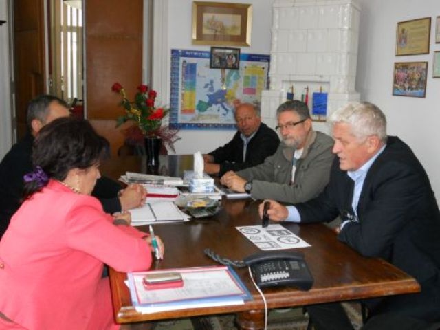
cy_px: 165
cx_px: 220
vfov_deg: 37.7
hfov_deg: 49.0
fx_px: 483
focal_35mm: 38
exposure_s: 1/30
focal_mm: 6.9
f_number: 3.9
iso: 250
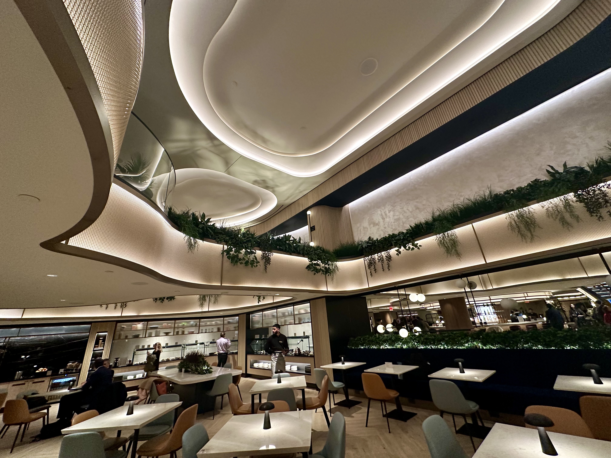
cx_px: 306
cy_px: 229
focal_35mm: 14
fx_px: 247
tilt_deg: +22.6
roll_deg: +4.6
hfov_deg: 102.1
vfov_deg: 85.7
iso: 320
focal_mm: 2.22
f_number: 2.2
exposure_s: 1/83
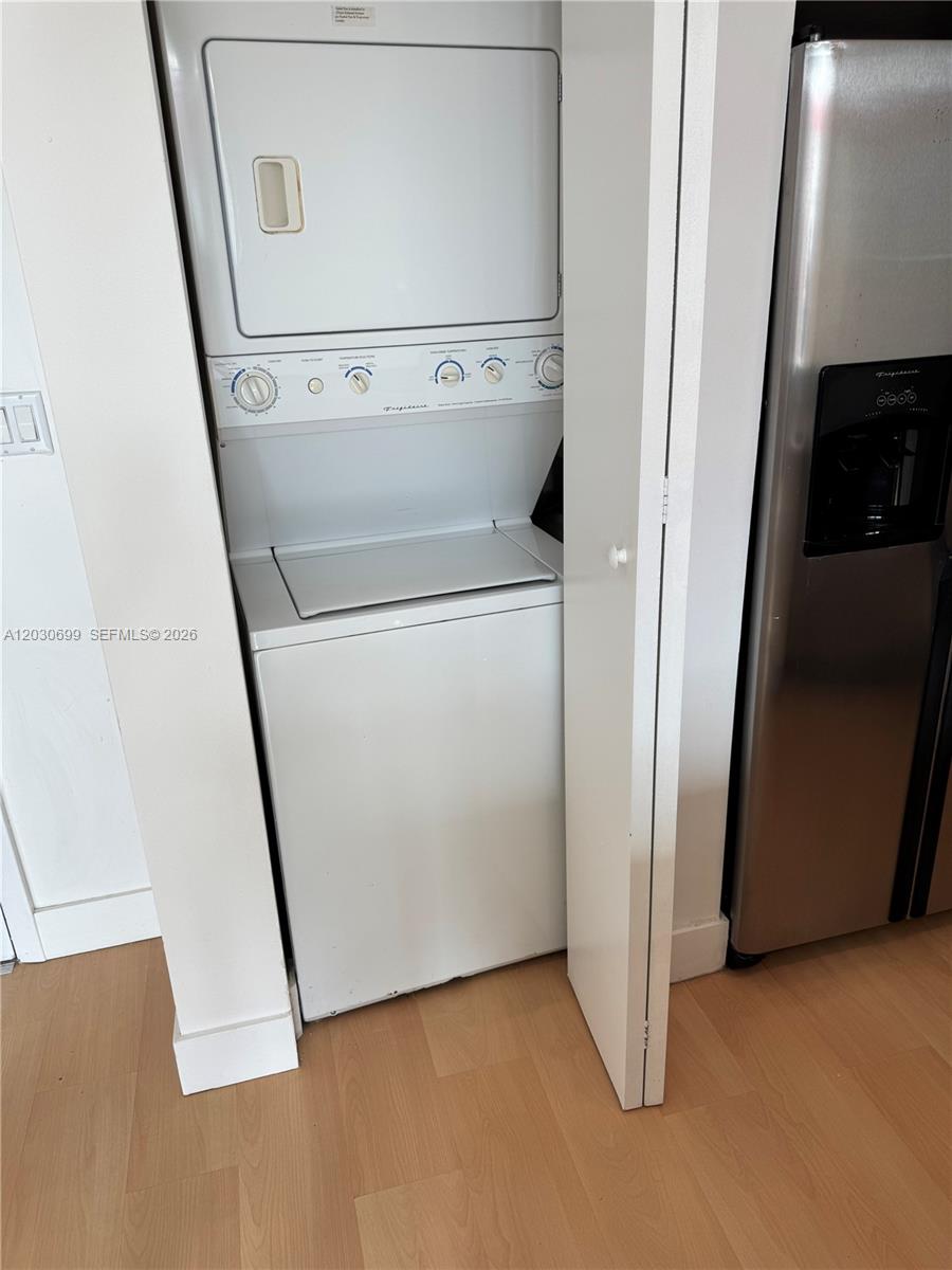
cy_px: 635
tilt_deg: -22.4
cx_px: 476
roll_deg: +2.8
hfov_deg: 56.8
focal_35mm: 24
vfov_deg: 71.6
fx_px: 880
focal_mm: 6.76
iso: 64
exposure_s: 1/157
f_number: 1.78
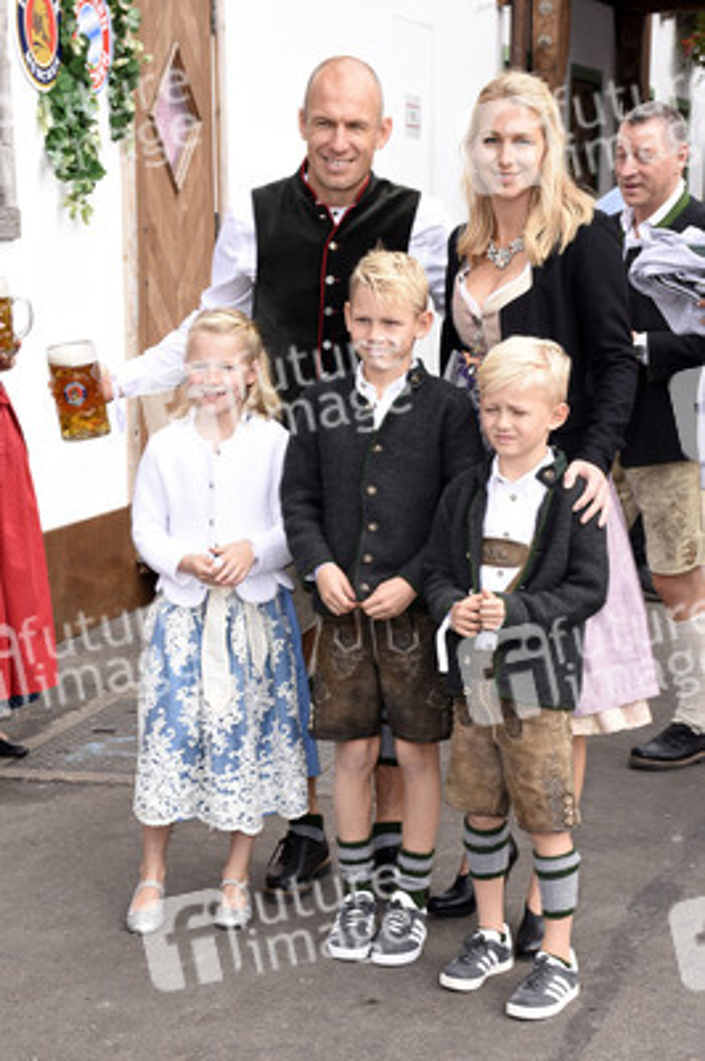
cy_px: 530
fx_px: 2119
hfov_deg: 18.9
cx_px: 352
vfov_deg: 28.1
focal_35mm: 72
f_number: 8
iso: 320
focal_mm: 48
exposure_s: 1/160
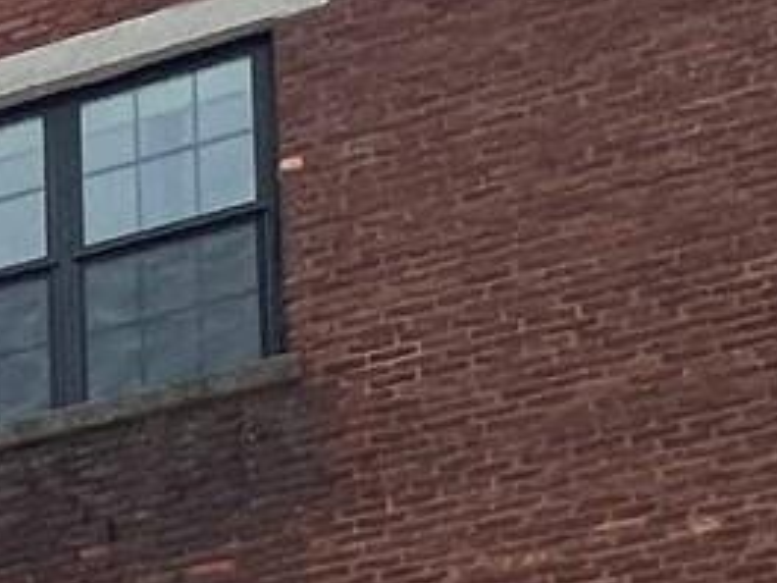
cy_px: 1814
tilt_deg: +5.6
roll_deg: -0.1
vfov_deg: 10.2
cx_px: -1342
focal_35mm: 101
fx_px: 2267
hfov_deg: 12.4
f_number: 1.8
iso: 32
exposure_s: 1/2016
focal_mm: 1.57
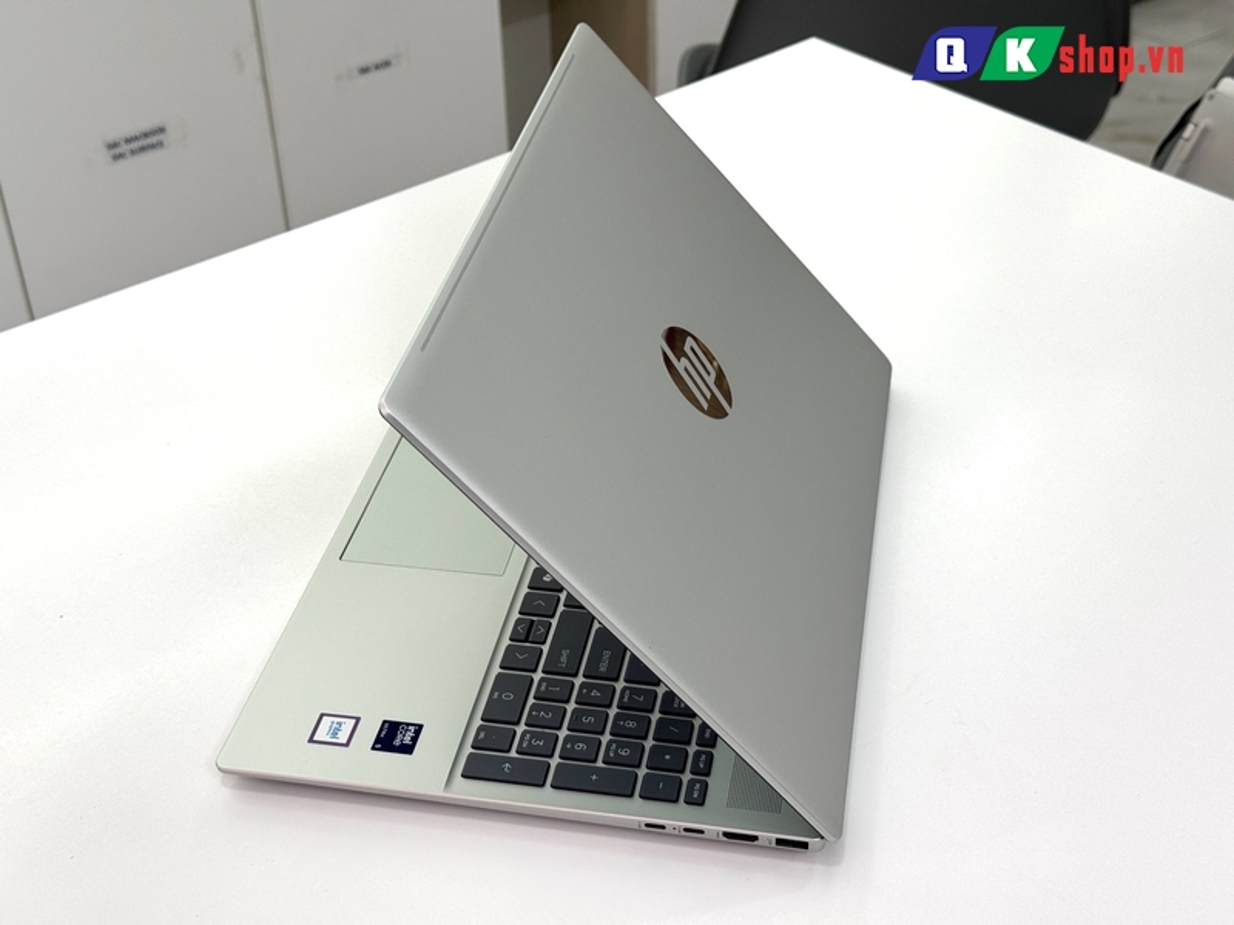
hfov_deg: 39.7
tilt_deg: -36.6
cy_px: 462
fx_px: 1711
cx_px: 617
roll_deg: +2.0
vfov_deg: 30.3
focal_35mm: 48
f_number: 1.78
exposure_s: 1/211
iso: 64
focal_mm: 6.76
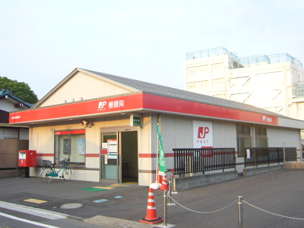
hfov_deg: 47.9
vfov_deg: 36.8
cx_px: 152
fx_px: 343
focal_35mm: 39
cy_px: 114
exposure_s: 1/160
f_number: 2.8
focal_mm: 4.6
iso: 80
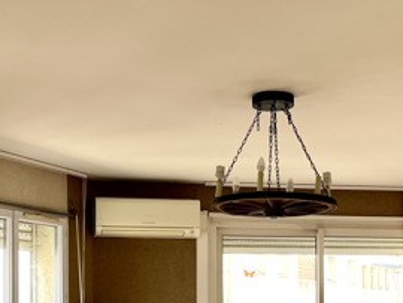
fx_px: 897
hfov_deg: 25.1
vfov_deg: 18.7
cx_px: 282
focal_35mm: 77
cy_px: 294
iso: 50
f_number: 1.6
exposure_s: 1/169
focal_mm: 5.1
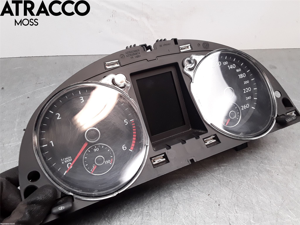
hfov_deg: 63.4
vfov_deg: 49.7
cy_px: 112
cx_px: 150
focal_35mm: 28
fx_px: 243
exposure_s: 1/111
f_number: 1.9
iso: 100
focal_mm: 2.91
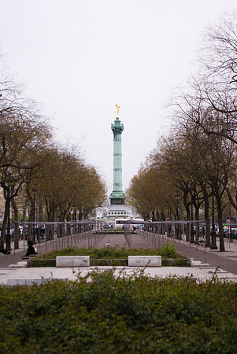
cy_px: 177
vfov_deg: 35.0
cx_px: 118
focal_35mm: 57
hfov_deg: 23.8
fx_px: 562
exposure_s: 1/180
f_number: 4
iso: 140
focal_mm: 38
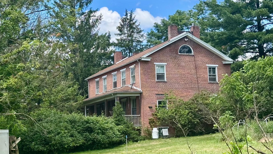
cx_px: 90
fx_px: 536
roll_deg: +2.0
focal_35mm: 74
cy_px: 109
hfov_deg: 28.4
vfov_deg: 16.3
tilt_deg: +4.6
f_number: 1.78
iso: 64
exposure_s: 1/1490
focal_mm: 6.76
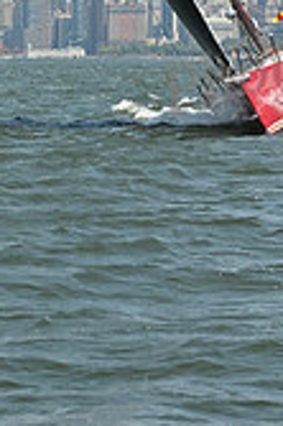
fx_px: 3367
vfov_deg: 7.1
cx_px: 32
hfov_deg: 4.8
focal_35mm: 285
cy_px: -306
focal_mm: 82
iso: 320
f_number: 9
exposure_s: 1/1250
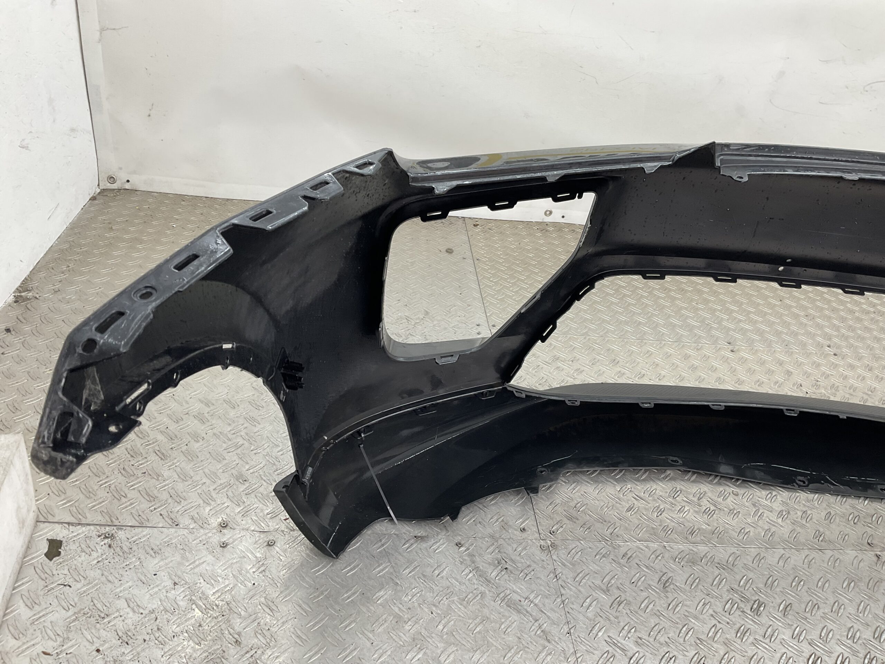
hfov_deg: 61.7
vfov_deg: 48.2
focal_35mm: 29
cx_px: 442
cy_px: 332
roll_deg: -10.9
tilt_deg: -32.8
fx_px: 741
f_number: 1.8
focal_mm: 3
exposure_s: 1/100
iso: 32
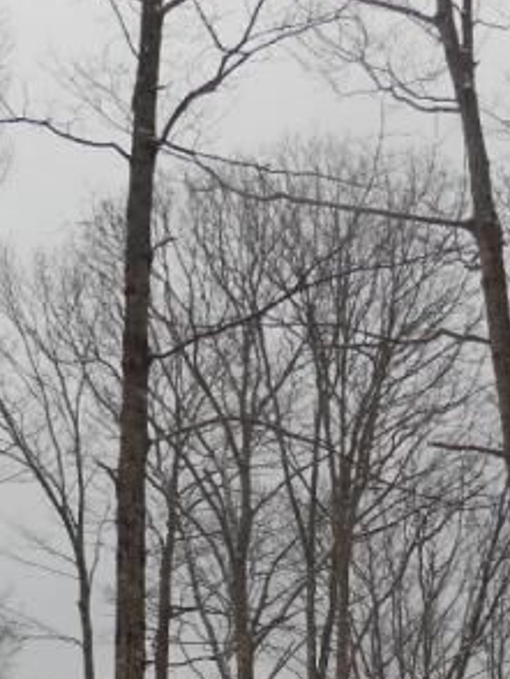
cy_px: 635
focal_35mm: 87
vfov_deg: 21.9
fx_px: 1707
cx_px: 258
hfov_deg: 17.0
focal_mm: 4.5
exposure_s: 1/250
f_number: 3.5
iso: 125
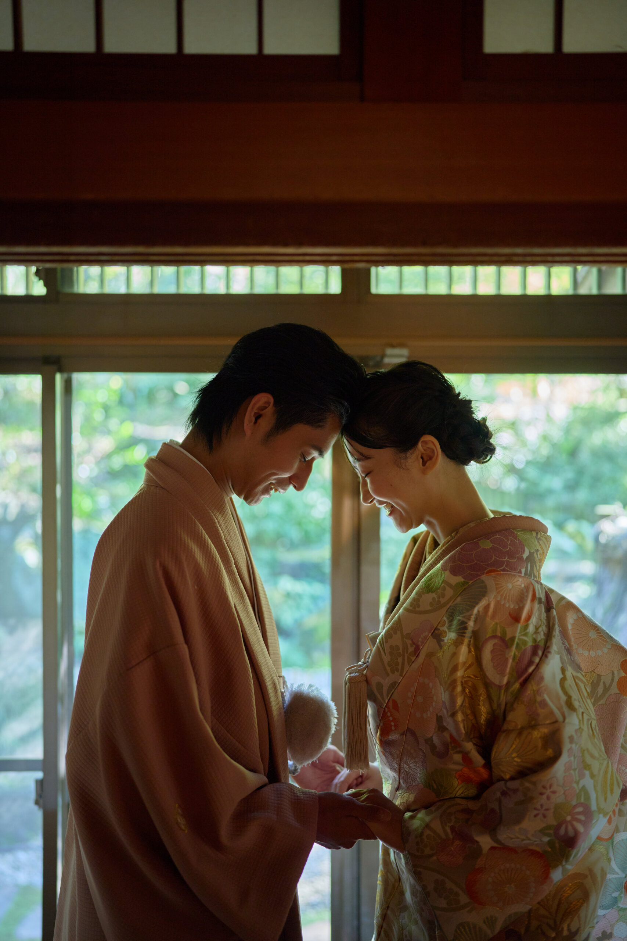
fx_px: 914
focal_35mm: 35
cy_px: 470
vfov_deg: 54.4
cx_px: 314
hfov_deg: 37.9
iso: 250
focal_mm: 35
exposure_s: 1/125
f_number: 1.4
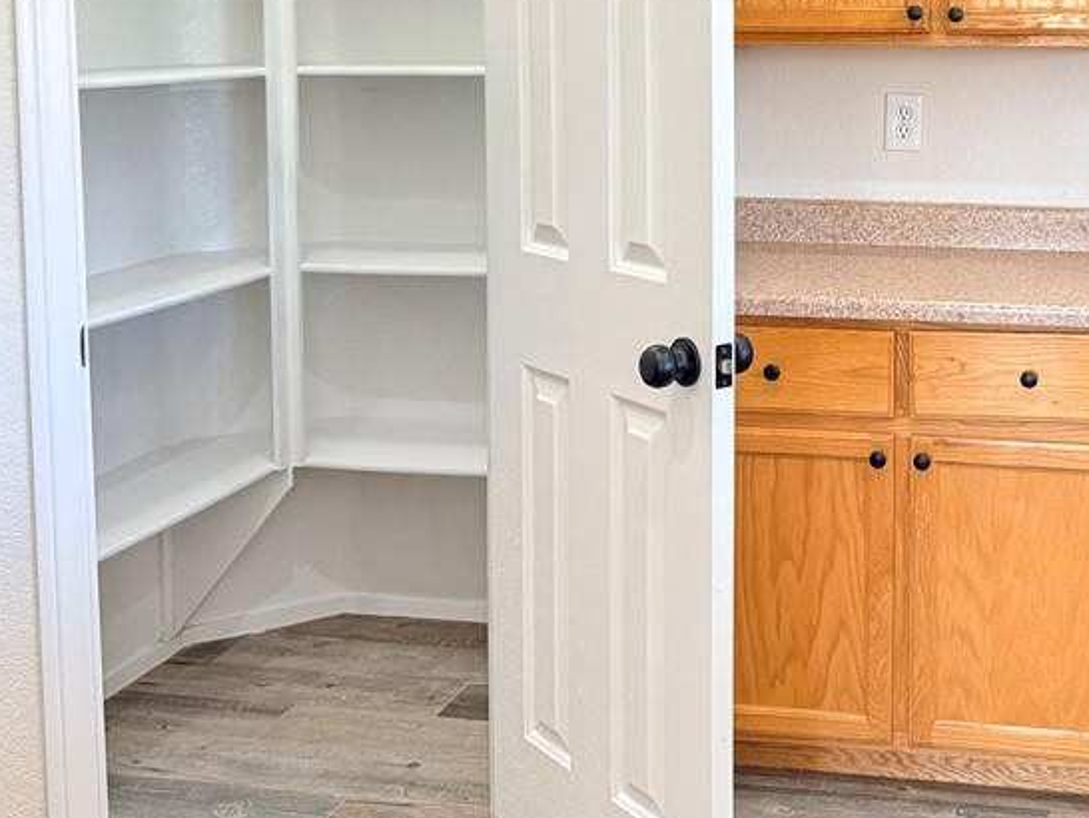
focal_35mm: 45
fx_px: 1416
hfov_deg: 40.2
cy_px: 146
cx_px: 888
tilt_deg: -4.3
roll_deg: -0.3
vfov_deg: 31.3
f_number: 1.78
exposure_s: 1/60
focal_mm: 6.76
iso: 400
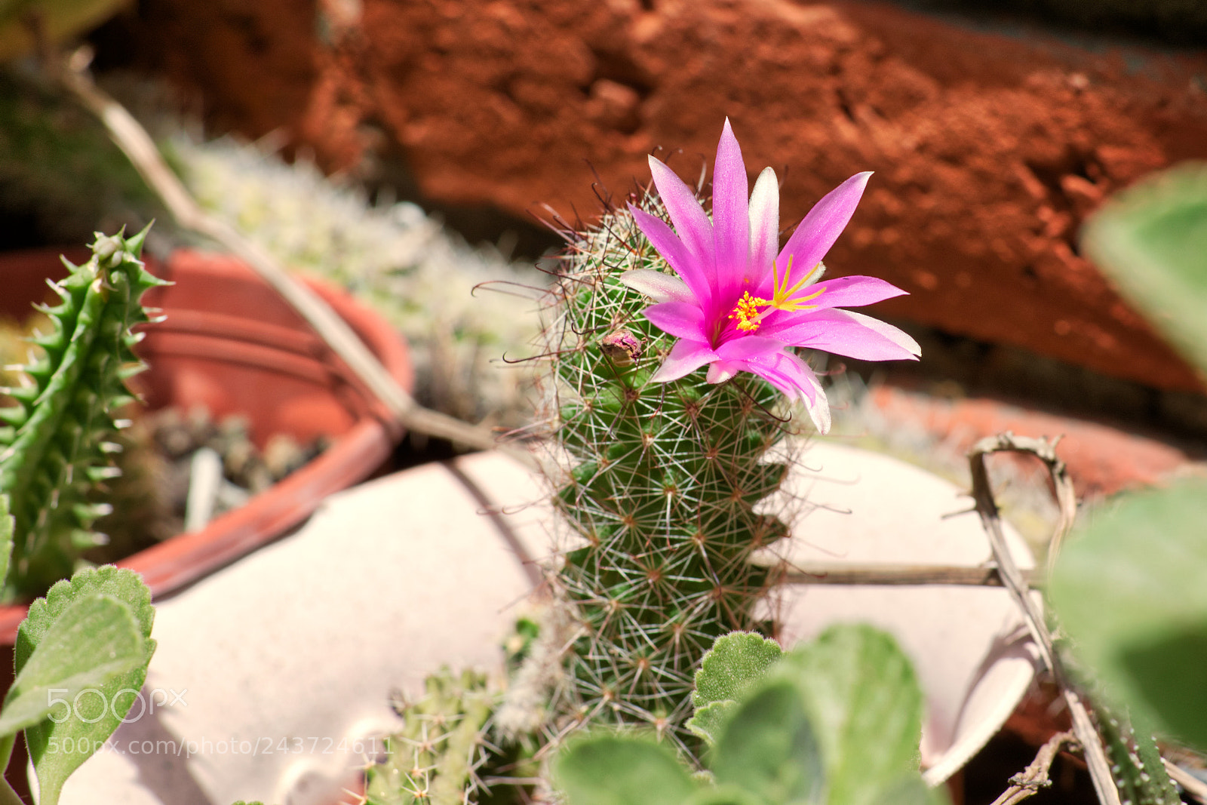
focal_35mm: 75
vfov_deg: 18.2
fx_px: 2515
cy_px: 402
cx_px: 604
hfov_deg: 27.0
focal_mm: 50
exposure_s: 1/320
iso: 200
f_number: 8
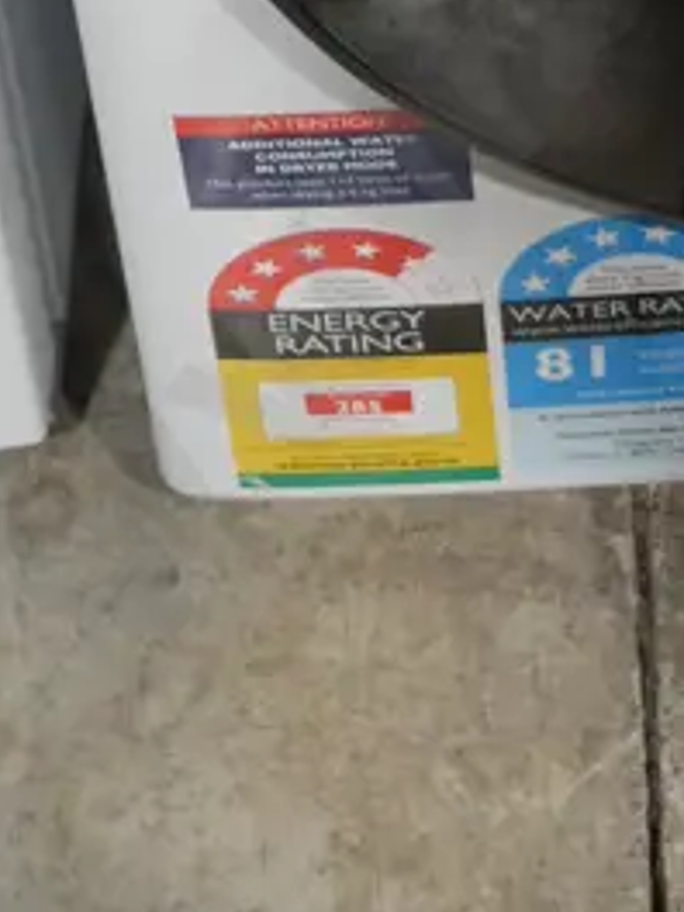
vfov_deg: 11.7
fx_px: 4084
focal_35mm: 155
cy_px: -774
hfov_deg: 9.2
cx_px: 1130
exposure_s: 1/60
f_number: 4.4
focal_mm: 20
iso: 400
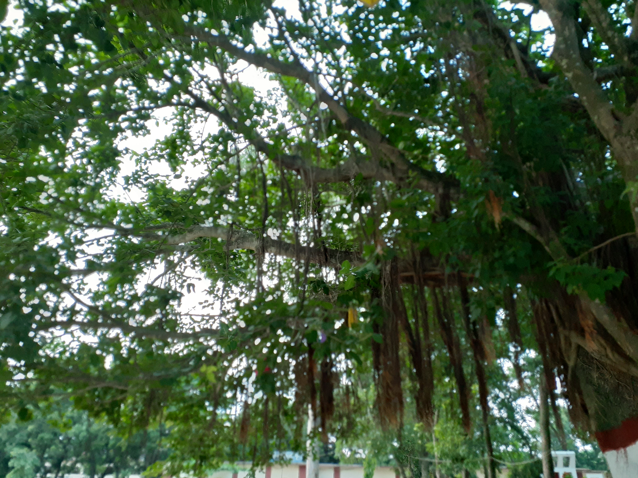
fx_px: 498
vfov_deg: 51.4
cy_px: 239
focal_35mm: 27
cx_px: 319
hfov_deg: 65.3
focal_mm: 3.6
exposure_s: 1/33
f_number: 1.9
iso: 320
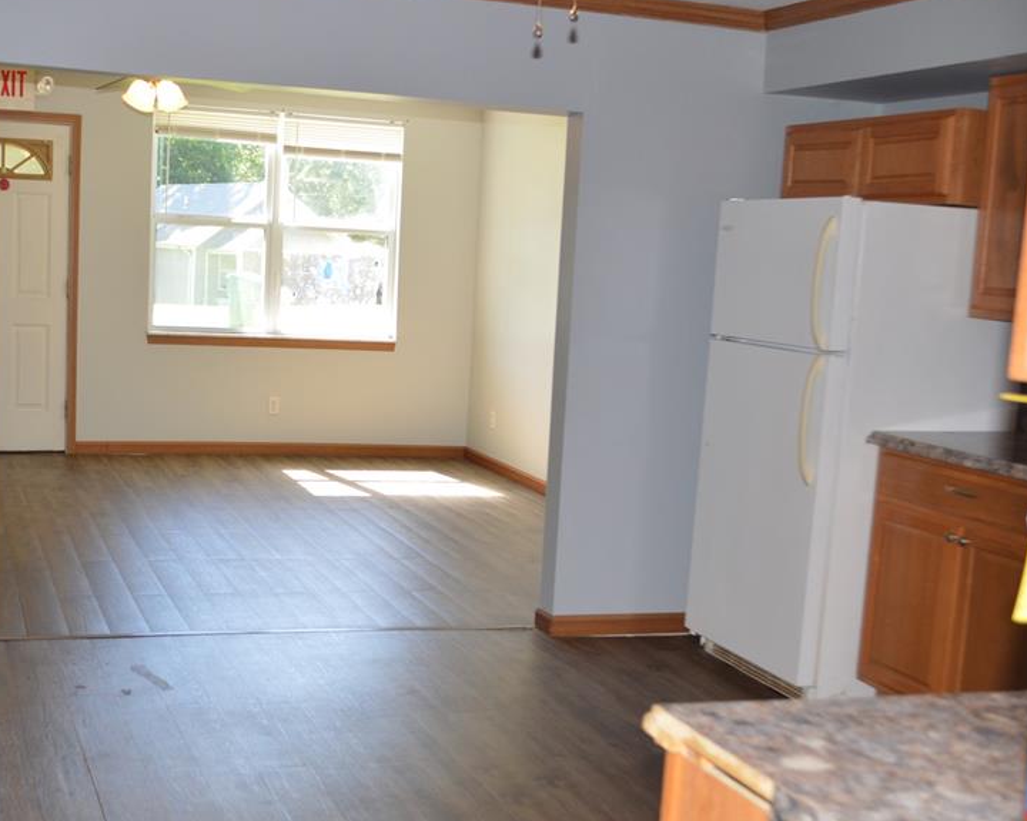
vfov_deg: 31.4
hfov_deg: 38.4
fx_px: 1459
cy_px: 463
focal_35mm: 48
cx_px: 349
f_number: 4.5
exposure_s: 1/80
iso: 400
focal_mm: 24
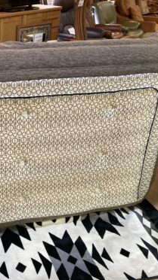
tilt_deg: -29.1
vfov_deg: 49.4
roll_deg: -1.8
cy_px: 140
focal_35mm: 41
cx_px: -5
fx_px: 306
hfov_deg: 27.1
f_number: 1.8
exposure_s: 1/50
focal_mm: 3.99
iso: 200
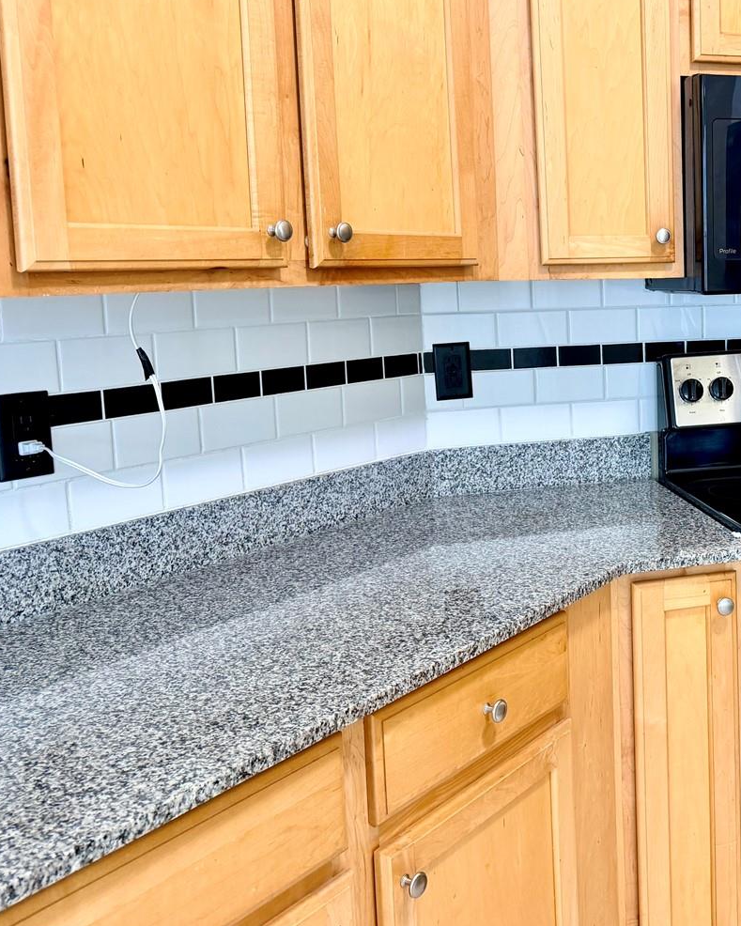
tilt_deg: -5.3
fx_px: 1042
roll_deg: +1.8
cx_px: 680
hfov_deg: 36.5
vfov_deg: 47.7
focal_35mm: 38
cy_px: 386
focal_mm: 6.76
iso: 200
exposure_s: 1/60
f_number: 1.78
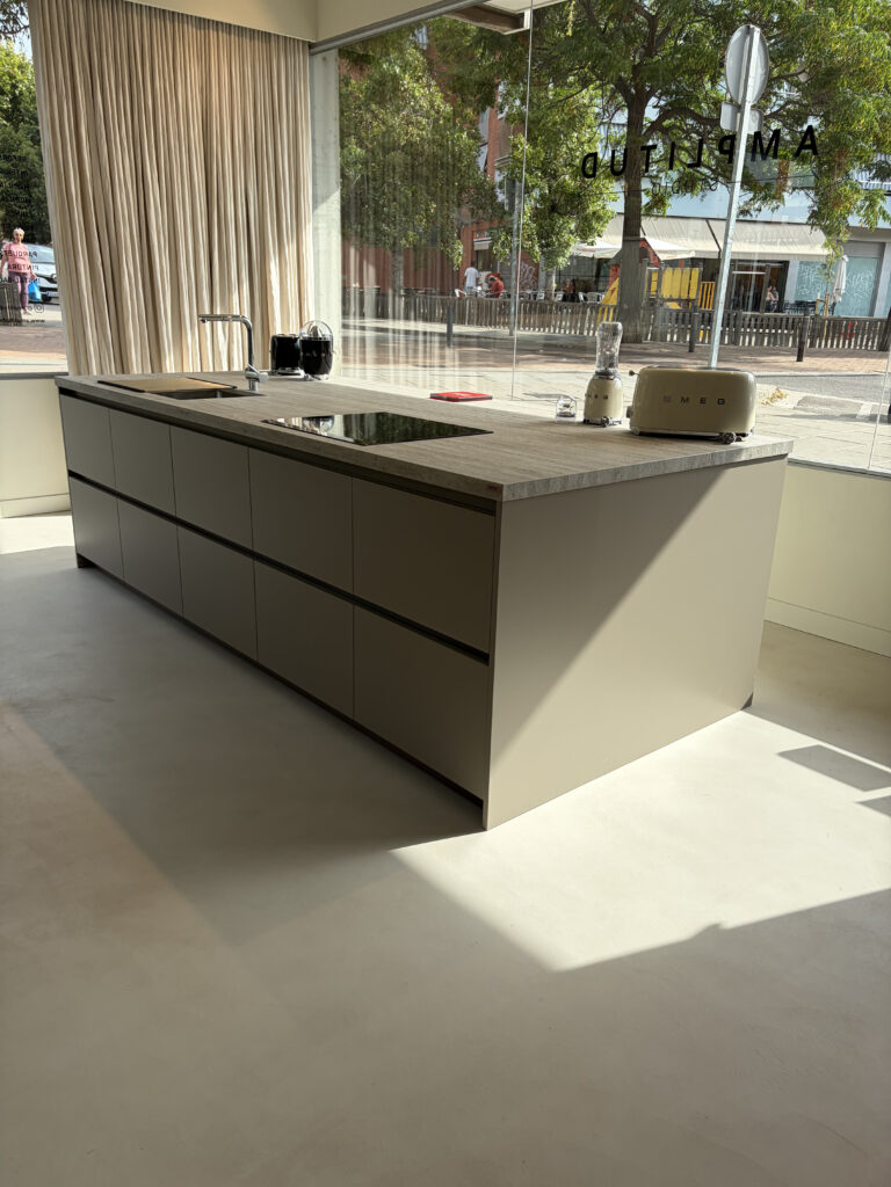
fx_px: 892
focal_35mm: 26
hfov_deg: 53.1
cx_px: 446
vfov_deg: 67.3
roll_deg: -1.5
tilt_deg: -17.8
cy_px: 594
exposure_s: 1/1420
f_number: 1.6
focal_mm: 5.96
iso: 50
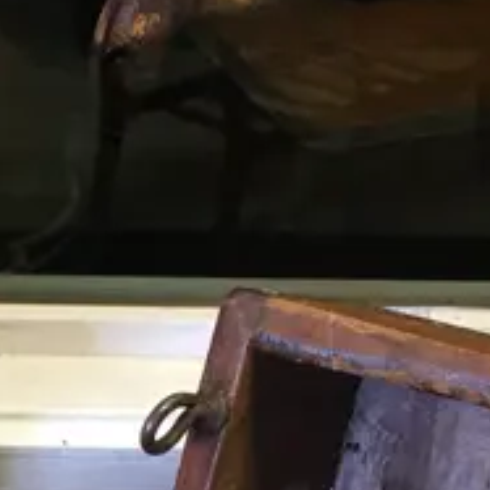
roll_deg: -1.5
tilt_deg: -34.1
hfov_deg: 12.3
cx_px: -55
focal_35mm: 140
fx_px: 2242
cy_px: 852
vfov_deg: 11.6
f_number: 2.2
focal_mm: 4.15
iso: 32
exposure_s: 1/17
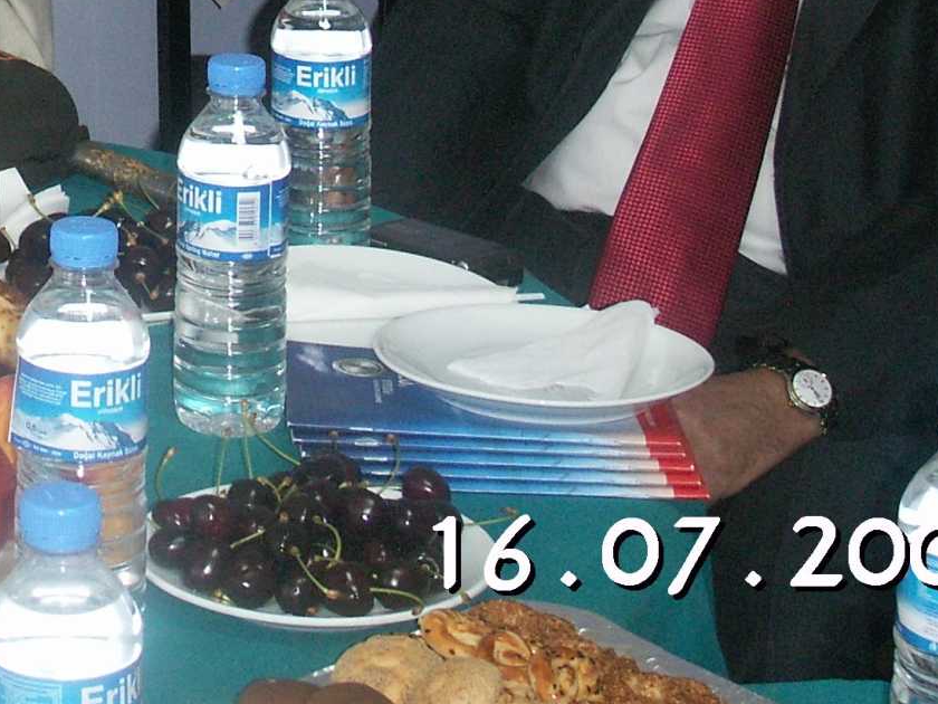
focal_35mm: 122
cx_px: -116
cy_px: -269
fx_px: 3306
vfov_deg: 11.7
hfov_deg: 15.7
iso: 100
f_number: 3.5
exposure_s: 1/40
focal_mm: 8.7
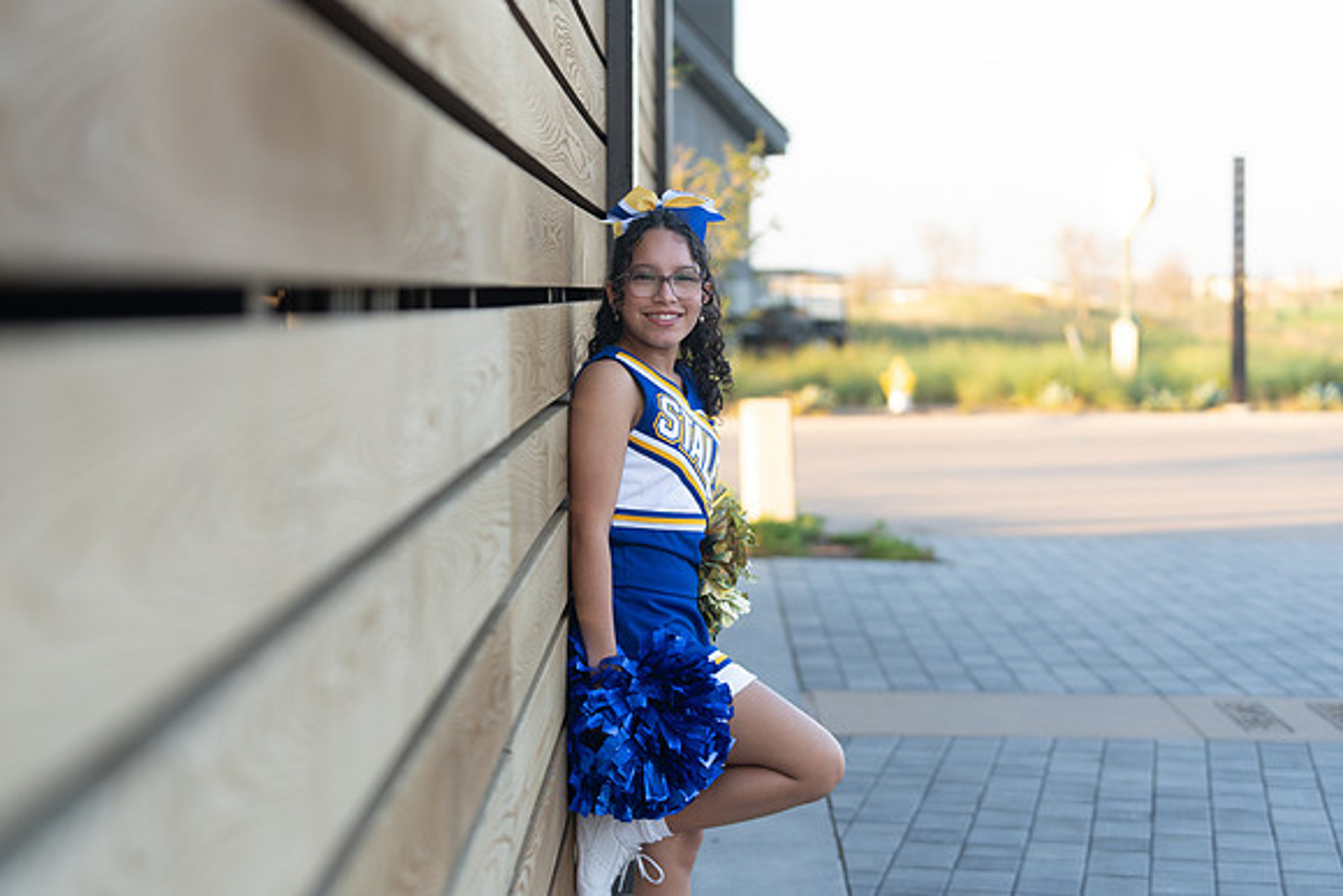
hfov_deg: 28.8
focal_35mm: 70
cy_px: 448
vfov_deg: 19.5
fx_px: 2612
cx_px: 672
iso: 250
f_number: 2.8
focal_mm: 70
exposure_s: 1/320
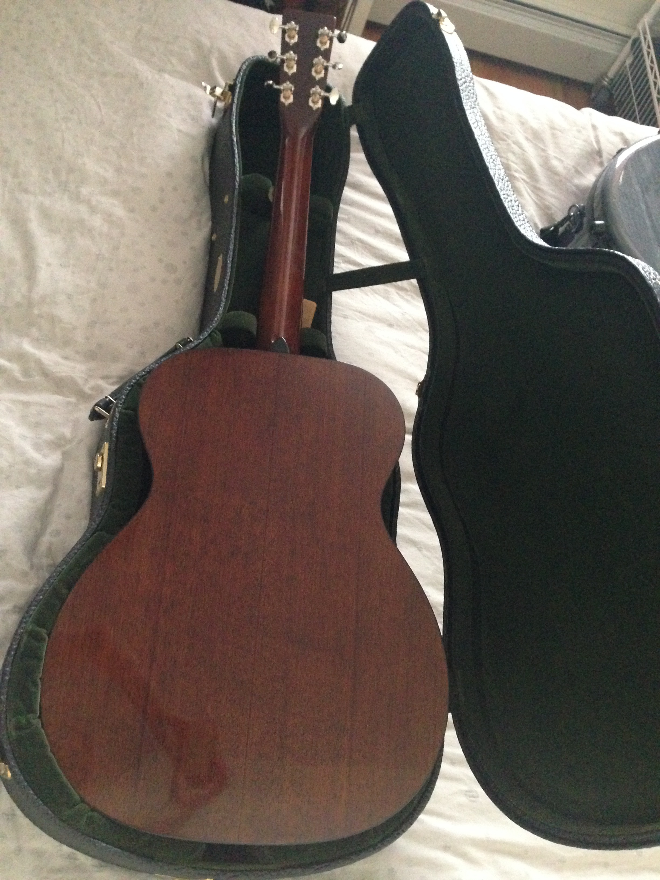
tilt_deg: -56.7
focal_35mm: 33
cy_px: 440
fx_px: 839
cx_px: 330
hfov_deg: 42.9
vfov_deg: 55.4
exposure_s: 1/15
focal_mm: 4.12
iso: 640
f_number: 2.4
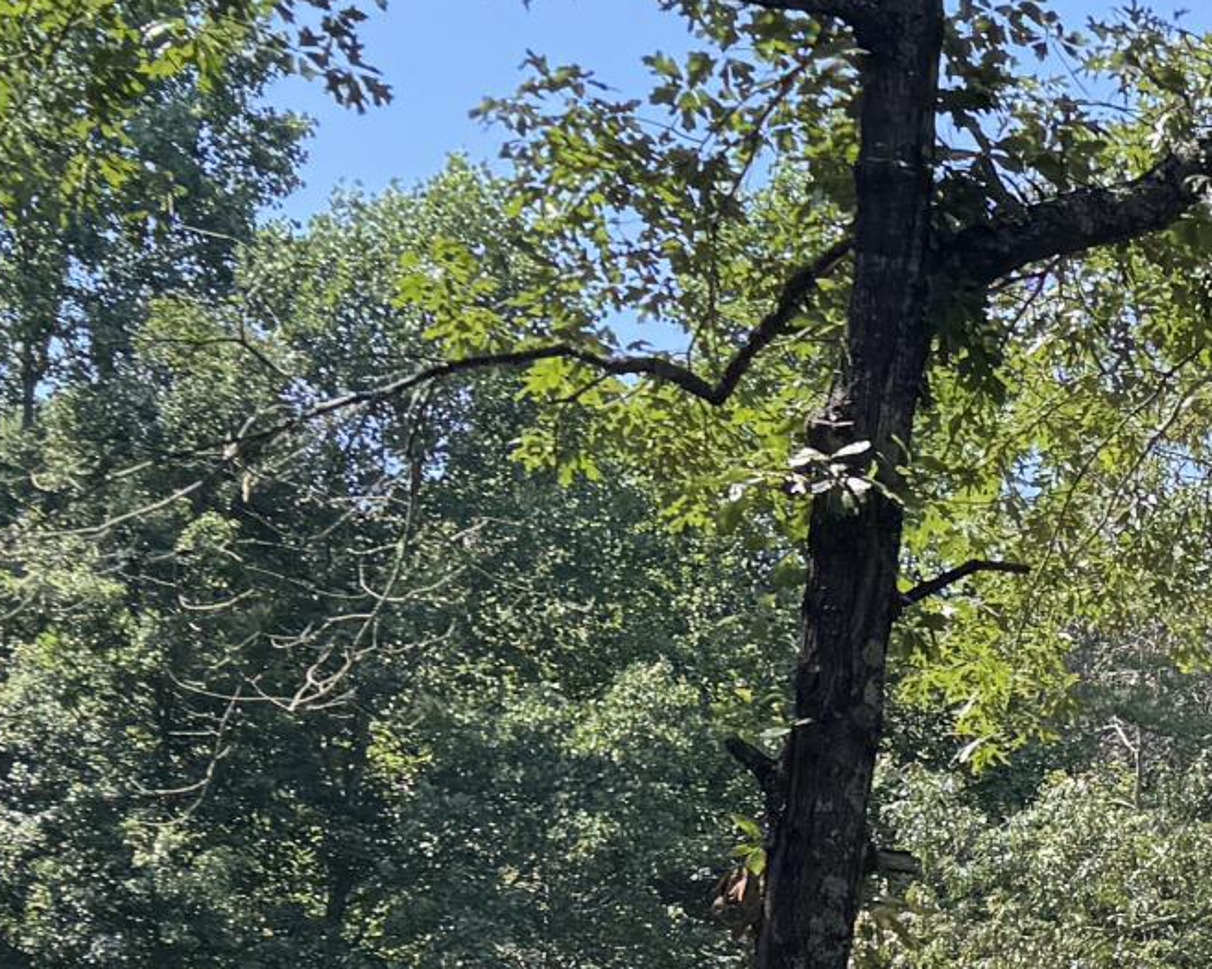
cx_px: 1771
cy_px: 1185
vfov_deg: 13.9
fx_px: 3836
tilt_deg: +9.8
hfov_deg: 16.5
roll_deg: -0.1
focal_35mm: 107
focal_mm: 6.76
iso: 80
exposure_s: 1/615
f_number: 1.78
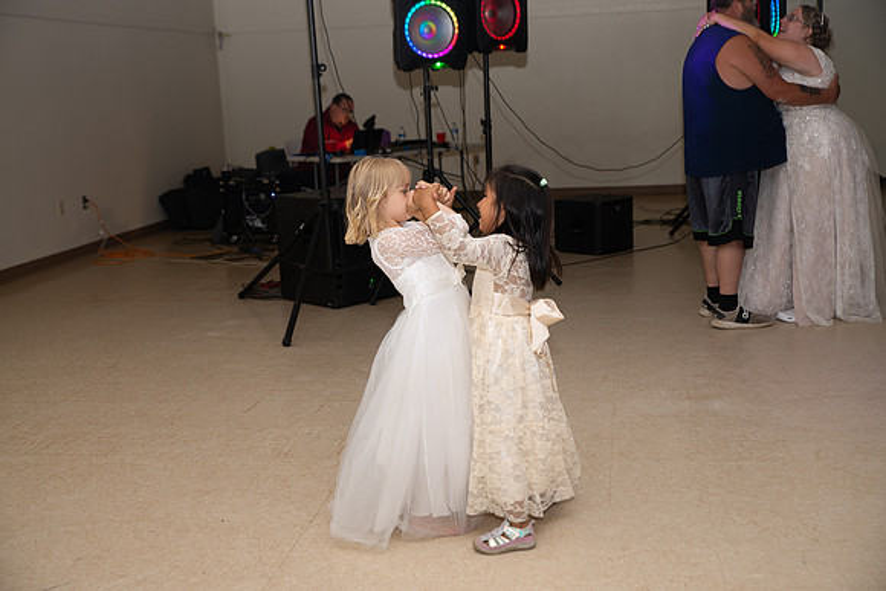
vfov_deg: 28.1
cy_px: 296
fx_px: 1182
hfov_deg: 41.1
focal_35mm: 48
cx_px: 443
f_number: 3.5
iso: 800
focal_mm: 48
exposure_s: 1/125
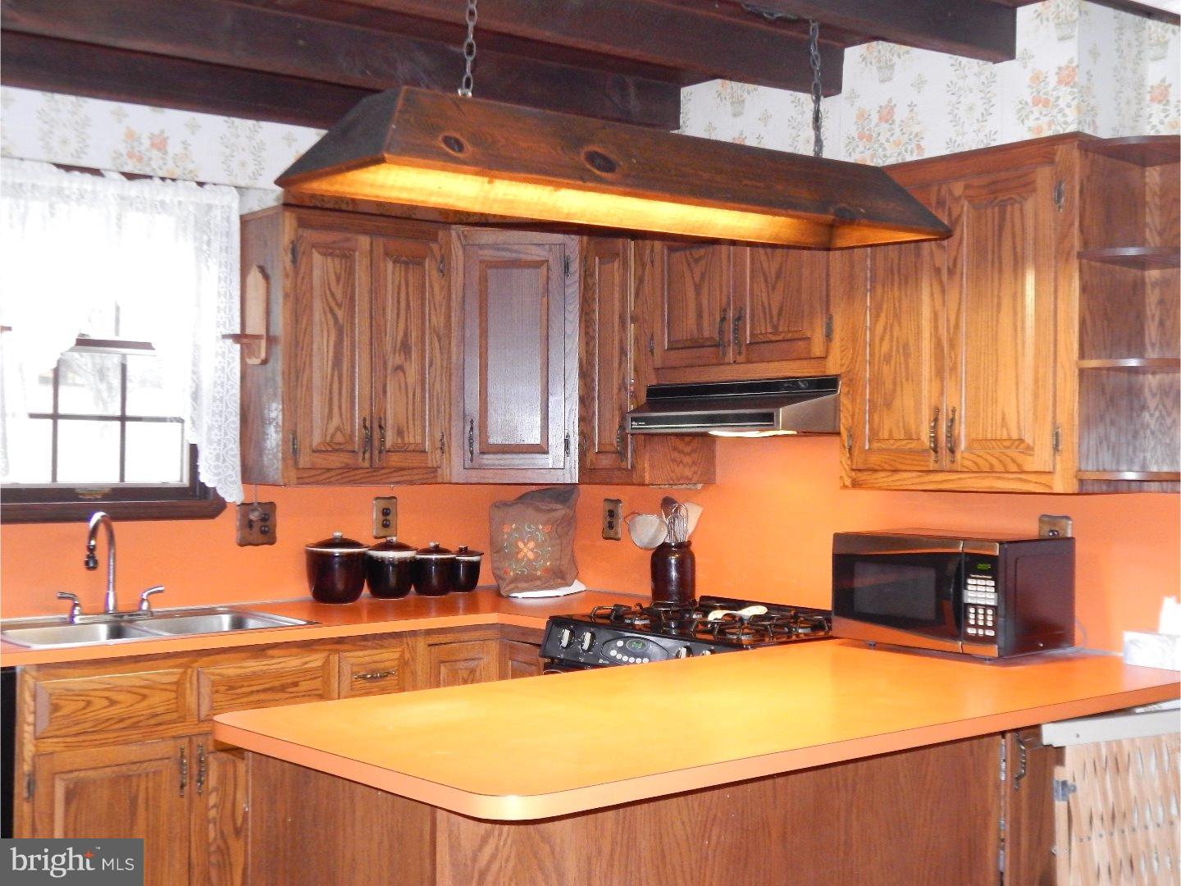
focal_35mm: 43
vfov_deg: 33.6
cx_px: 590
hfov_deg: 43.9
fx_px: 1467
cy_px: 443
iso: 720
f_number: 3.6
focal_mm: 7.7
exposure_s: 1/30
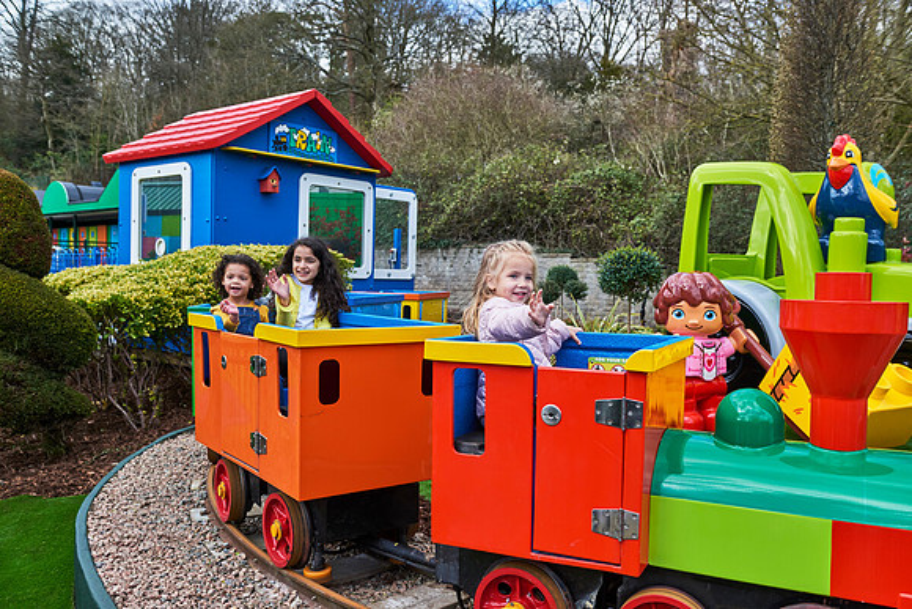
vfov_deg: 41.1
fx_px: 811
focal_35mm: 32
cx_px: 456
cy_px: 304
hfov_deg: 58.7
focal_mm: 32
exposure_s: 1/640
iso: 400
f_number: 5.6
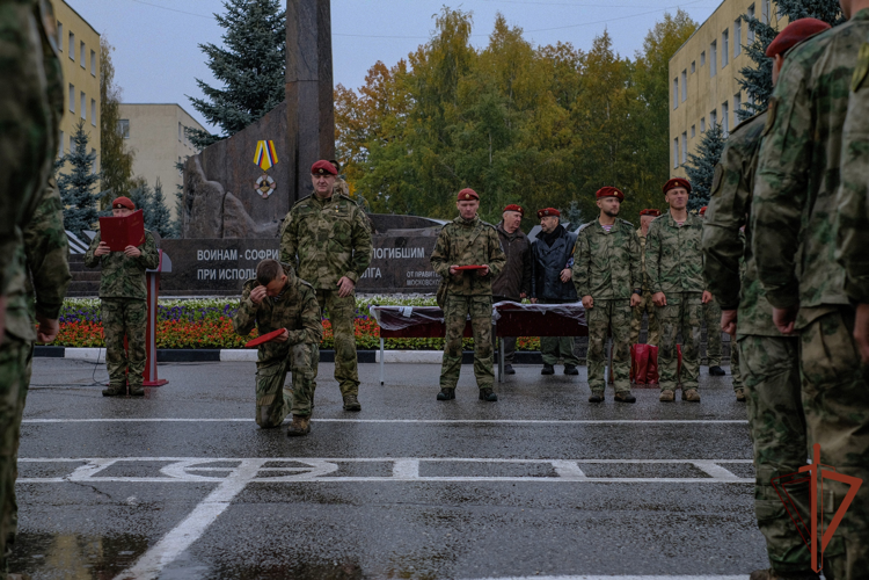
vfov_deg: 25.5
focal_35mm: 53
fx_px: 1279
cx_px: 434
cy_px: 290
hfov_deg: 37.5
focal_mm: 35
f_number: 4
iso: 640
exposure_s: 1/500
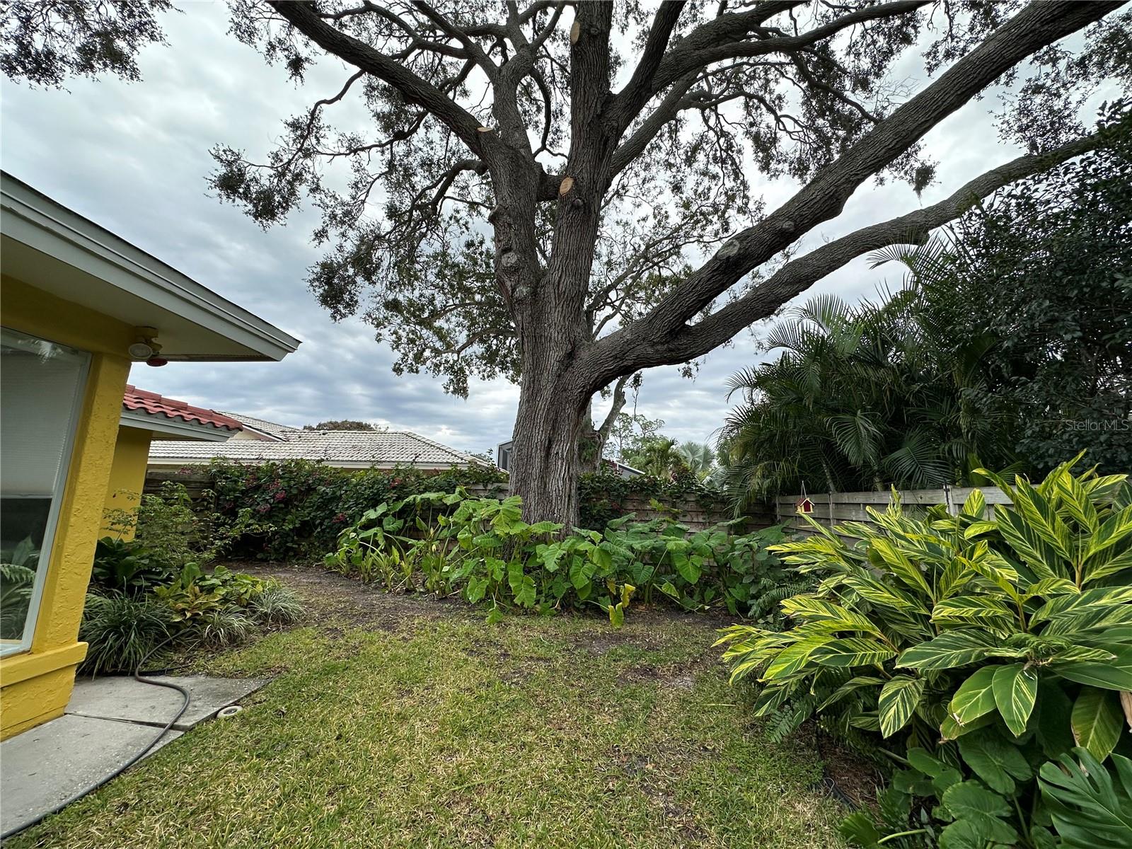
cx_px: 566
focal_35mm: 14
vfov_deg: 85.7
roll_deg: -1.5
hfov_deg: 102.1
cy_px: 424
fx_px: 458
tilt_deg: +8.9
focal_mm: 2.22
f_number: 2.2
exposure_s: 1/694
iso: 40
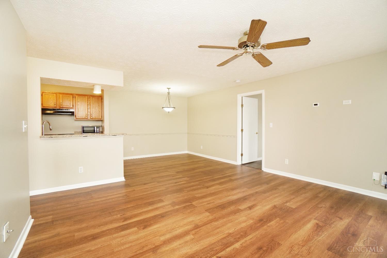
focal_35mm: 15
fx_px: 161
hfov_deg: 100.4
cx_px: 194
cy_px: 129
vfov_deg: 77.3
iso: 1250
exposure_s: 1/60
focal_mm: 10
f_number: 4
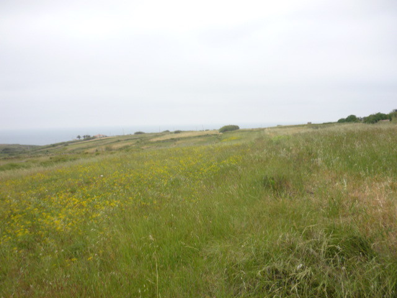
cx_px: 198
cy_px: 149
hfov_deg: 55.4
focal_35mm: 33
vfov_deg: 42.9
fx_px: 378
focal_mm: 5.5
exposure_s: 1/200
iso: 100
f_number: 2.8
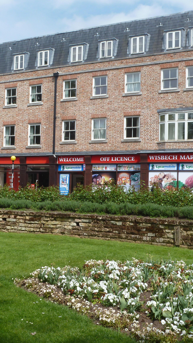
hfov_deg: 24.2
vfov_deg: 42.1
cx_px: 55
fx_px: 446
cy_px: 173
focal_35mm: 49
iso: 100
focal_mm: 5.9
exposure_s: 1/400
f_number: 4.5
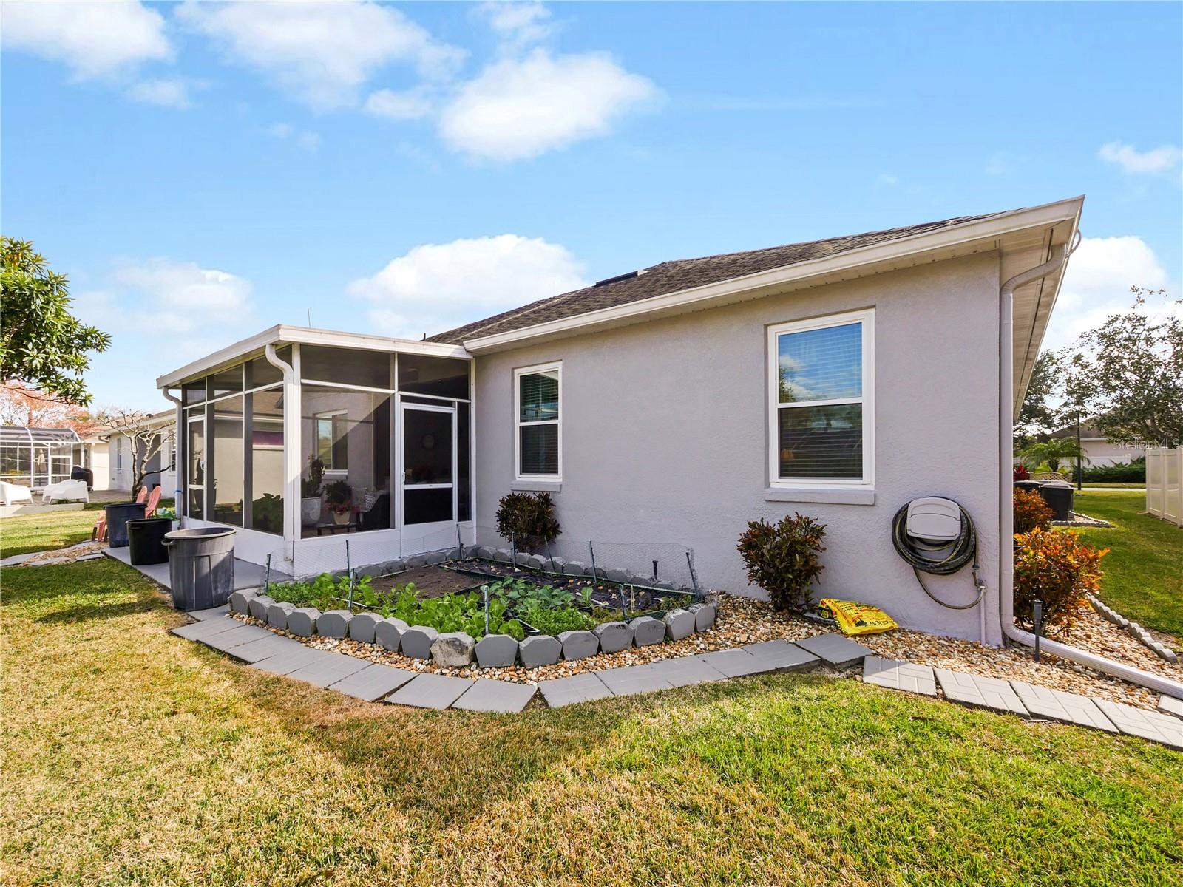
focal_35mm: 14
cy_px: 444
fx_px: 478
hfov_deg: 102.1
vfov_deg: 85.7
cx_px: 592
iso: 200
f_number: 7.1
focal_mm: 7
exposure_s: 1/320
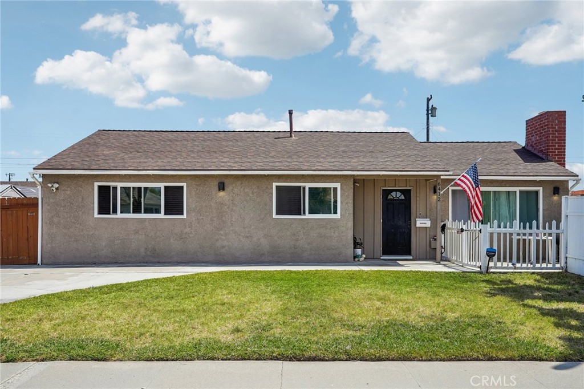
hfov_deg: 63.7
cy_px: 194
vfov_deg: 44.9
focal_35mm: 29
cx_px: 292
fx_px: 470
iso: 400
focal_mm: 29
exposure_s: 1/1000
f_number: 8
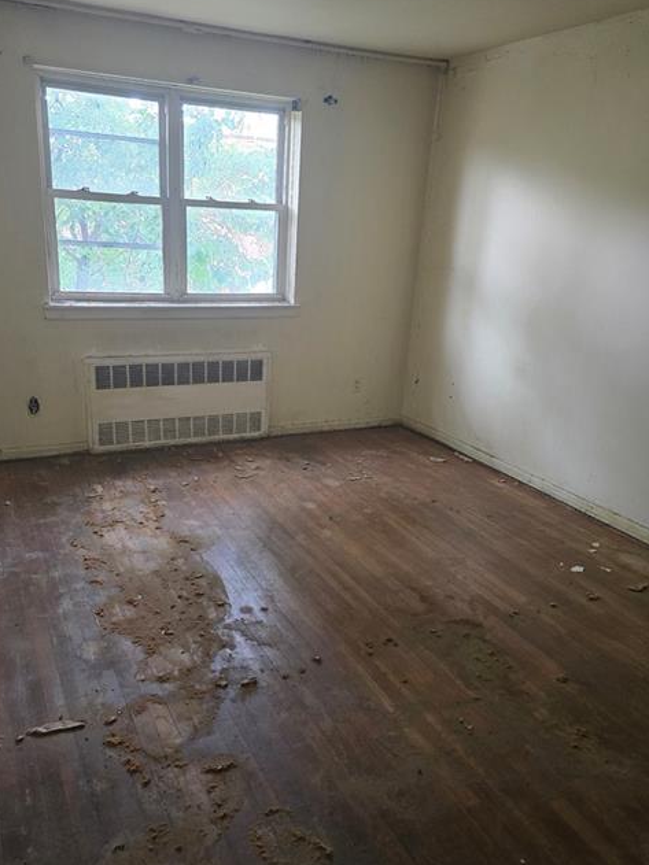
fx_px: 700
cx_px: 300
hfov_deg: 49.7
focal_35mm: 28
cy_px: 462
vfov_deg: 63.4
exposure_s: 1/120
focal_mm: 6.3
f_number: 1.7
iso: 640
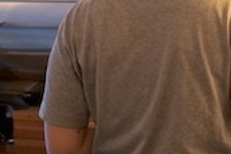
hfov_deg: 8.3
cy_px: -78
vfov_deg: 5.5
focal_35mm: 246
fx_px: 1580
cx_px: 204
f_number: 1.4
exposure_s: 1/60
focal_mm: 35
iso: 400
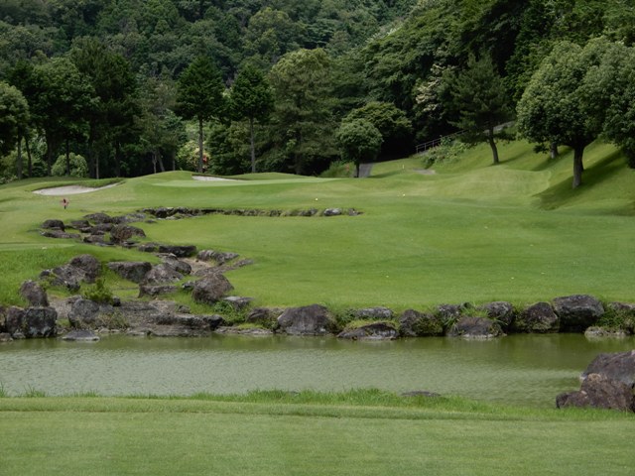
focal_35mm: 77
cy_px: 238
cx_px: 318
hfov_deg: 25.3
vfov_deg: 19.1
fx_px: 1412
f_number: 4.5
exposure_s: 1/320
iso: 80
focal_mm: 13.7
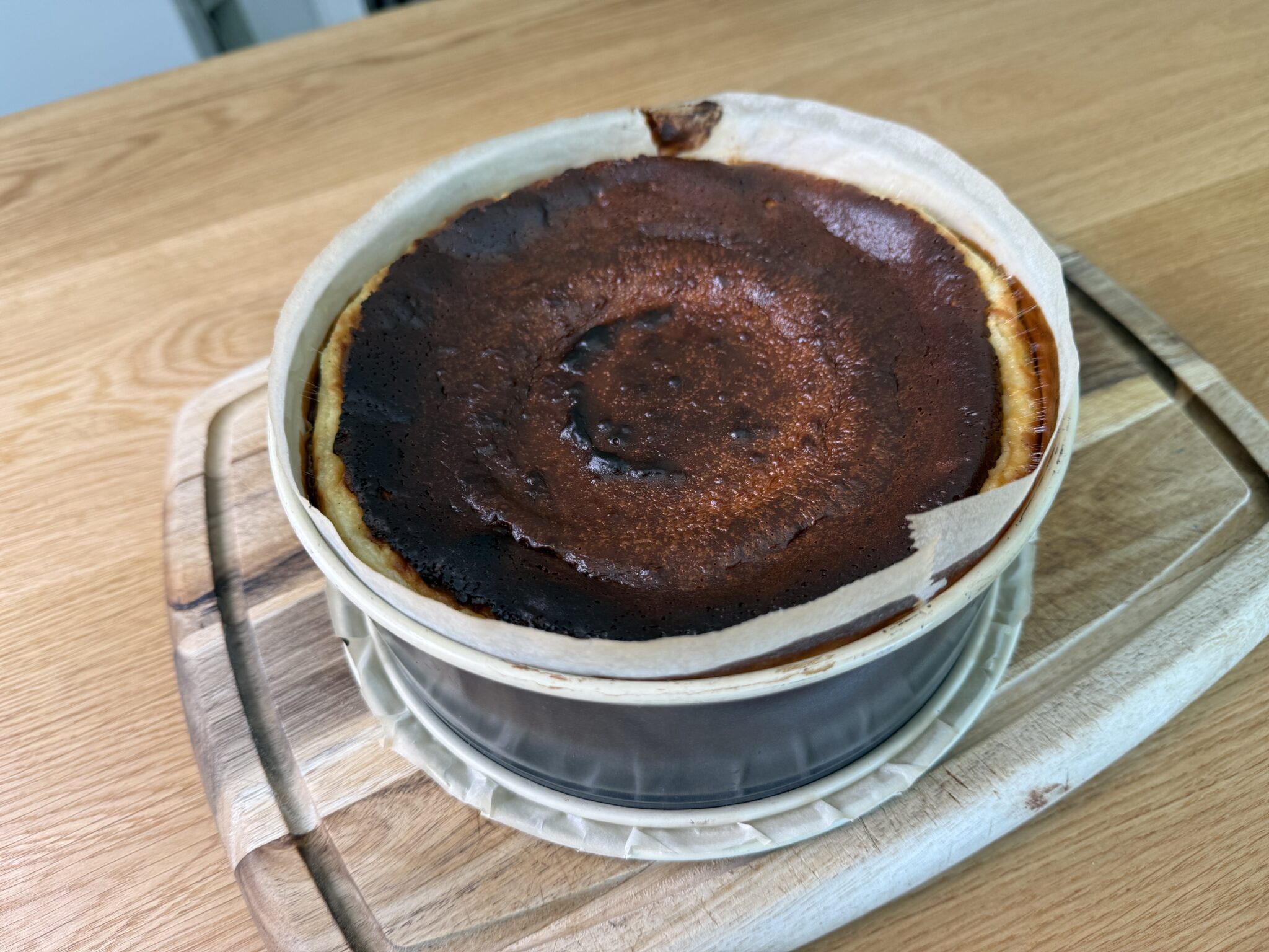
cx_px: 634
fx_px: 880
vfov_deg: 56.8
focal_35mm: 24
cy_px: 476
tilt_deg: -52.4
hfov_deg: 71.6
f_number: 1.78
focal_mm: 6.76
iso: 50
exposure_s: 1/121
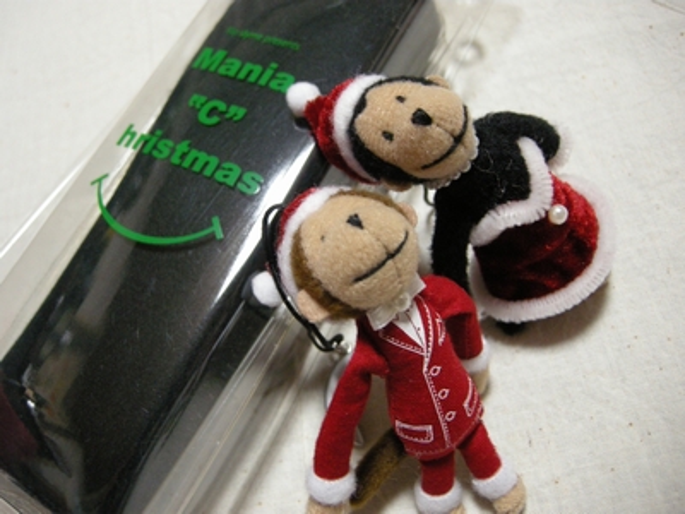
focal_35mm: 35
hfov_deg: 52.6
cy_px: 257
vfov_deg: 40.7
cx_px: 342
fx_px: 693
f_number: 2.7
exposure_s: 1/14
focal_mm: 7.5
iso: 400
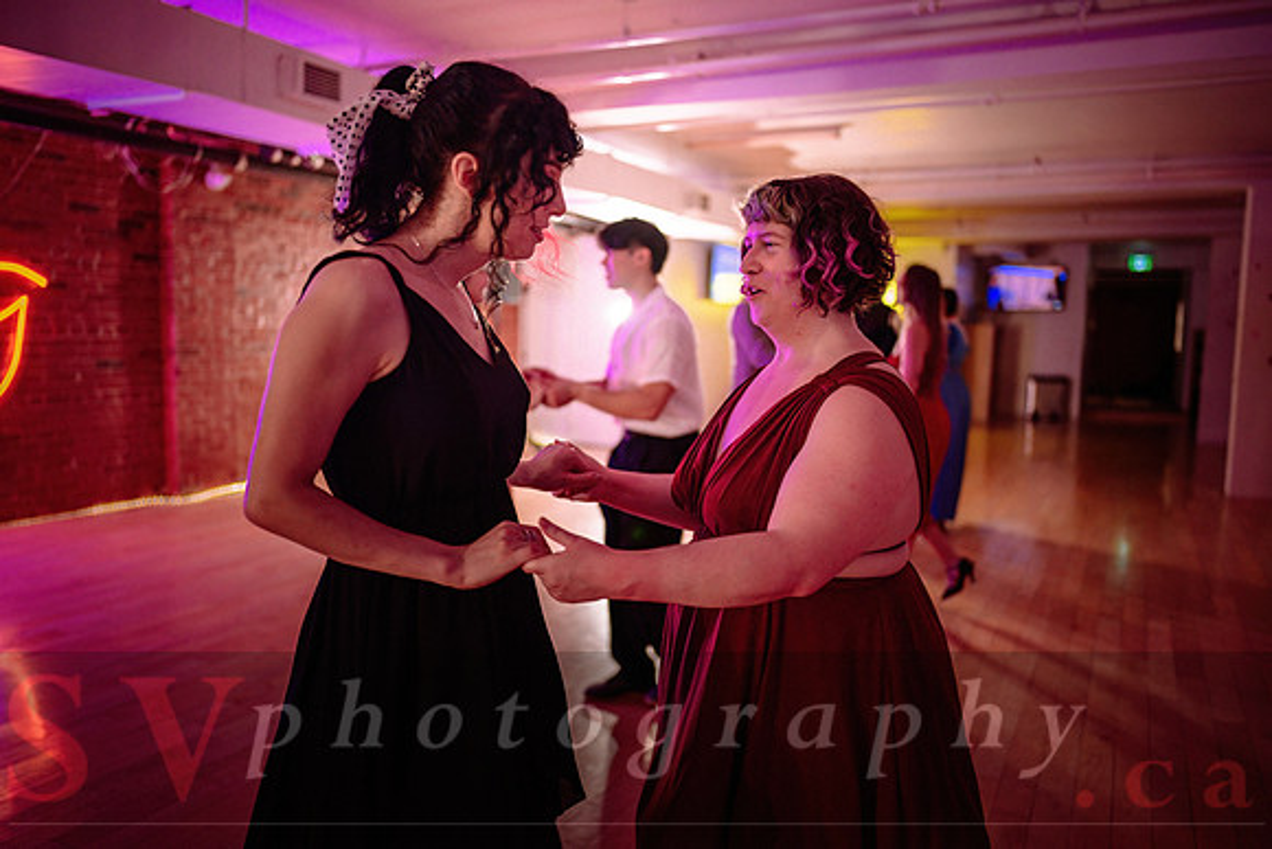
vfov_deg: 46.4
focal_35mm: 28
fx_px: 990
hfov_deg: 65.5
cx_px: 636
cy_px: 424
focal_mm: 28
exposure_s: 1/250
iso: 2500
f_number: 1.4
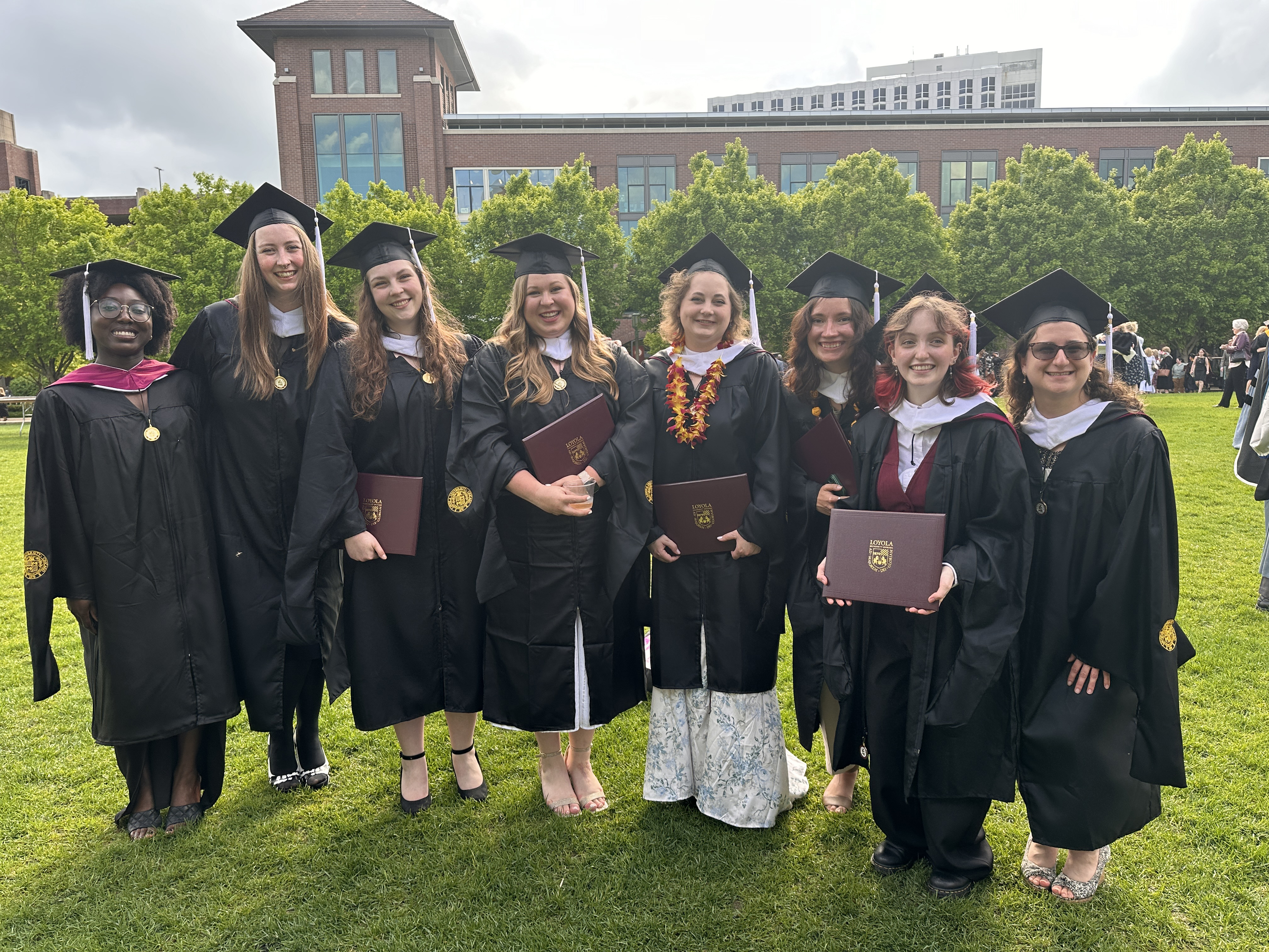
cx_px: 634
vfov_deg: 56.8
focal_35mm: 24
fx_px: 880
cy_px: 476
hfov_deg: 71.6
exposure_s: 1/555
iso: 80
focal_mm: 6.86
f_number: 1.78
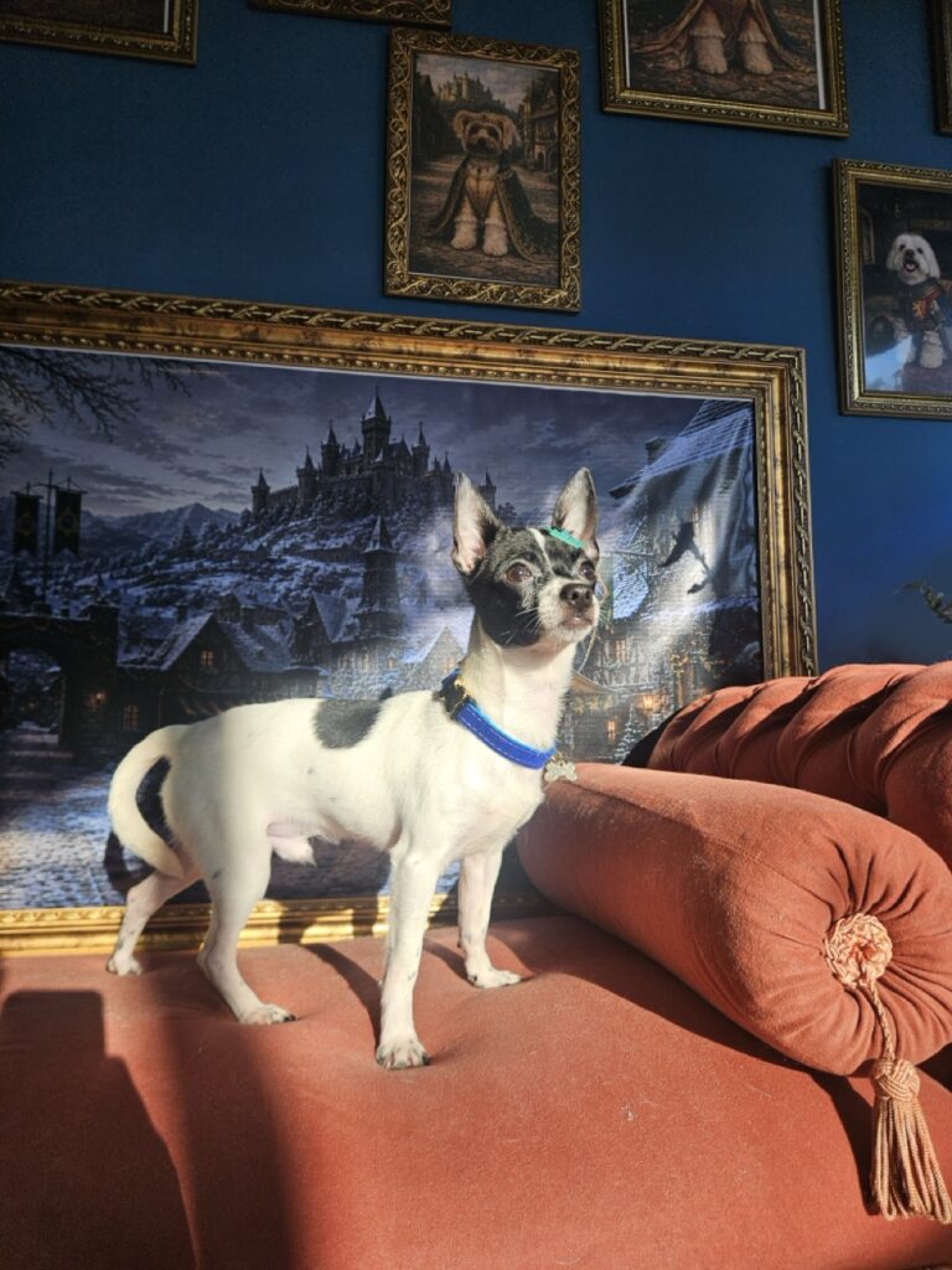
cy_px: 635
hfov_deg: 58.9
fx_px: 843
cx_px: 476
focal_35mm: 23
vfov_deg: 73.9
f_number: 1.8
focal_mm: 5.4
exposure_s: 1/820
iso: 25
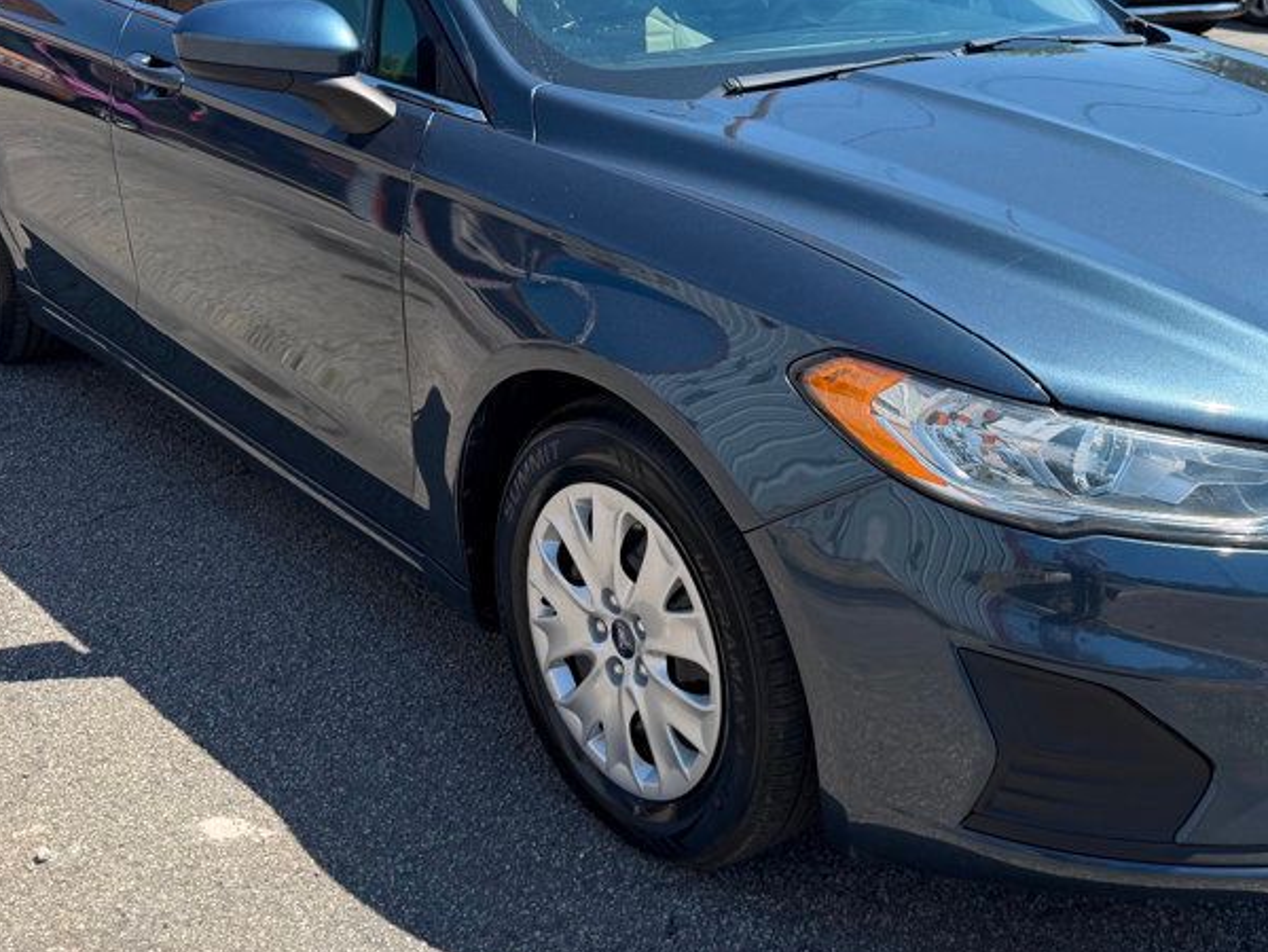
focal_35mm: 41
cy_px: 370
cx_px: 836
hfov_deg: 45.1
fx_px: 1503
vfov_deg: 35.0
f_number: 1.78
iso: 80
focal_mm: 6.76
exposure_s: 1/2110
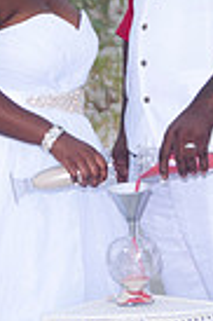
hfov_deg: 4.3
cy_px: 105
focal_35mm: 320
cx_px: 106
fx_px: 2847
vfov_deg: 6.4
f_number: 5.6
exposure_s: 1/125
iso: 200
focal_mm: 65
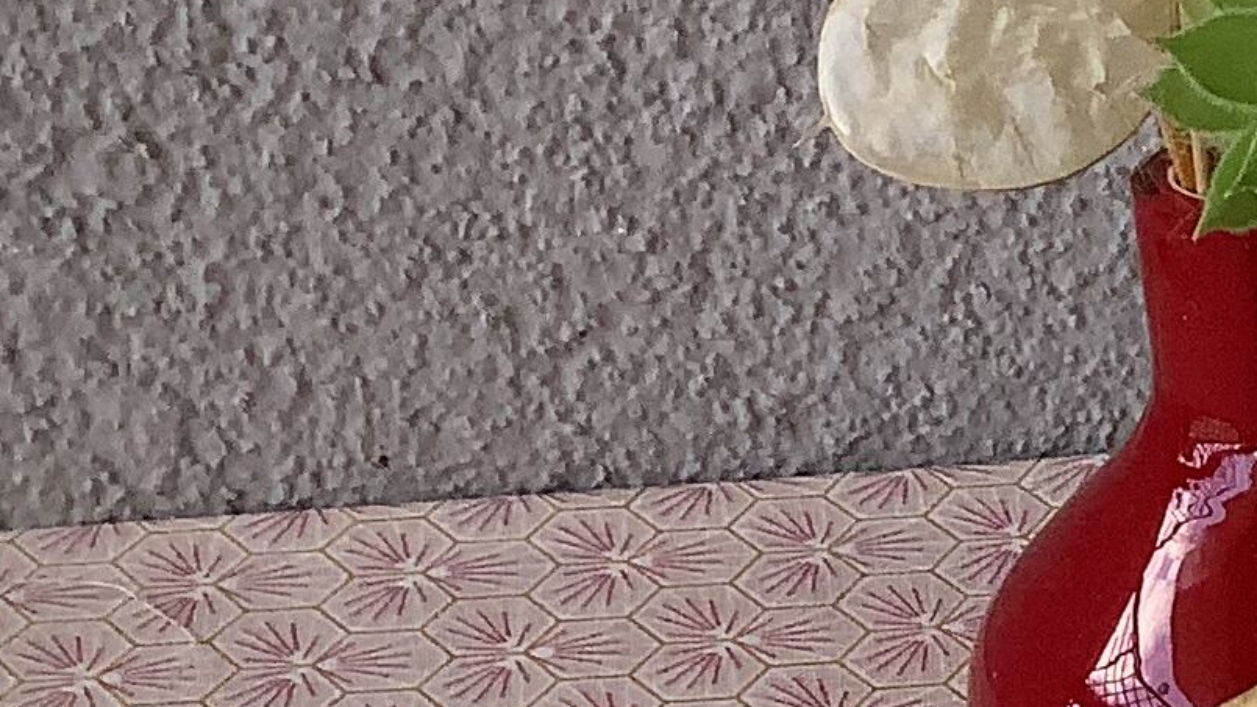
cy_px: 963
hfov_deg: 13.5
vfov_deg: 8.7
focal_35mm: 137
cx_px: 2486
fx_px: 4567
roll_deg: +0.0
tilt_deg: -28.9
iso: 40
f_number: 2.4
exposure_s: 1/120
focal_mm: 3.3
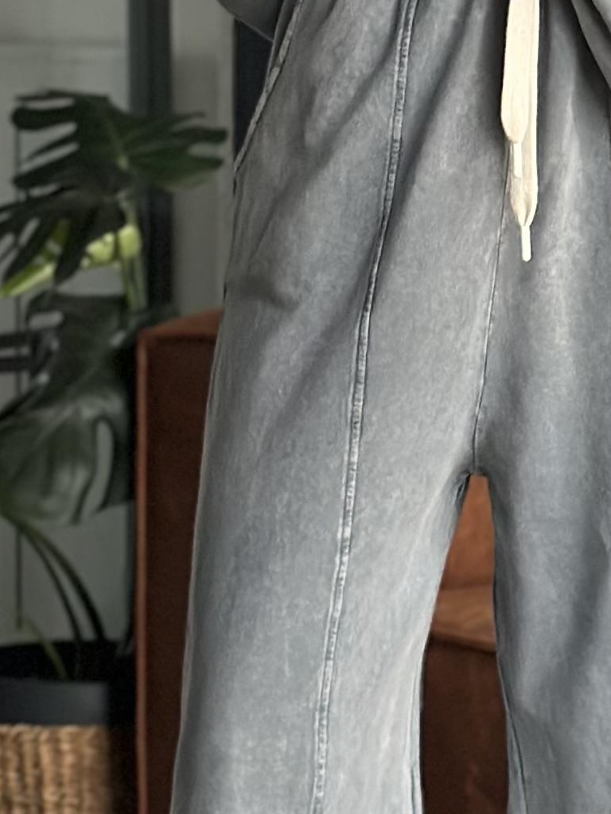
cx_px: 464
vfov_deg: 10.4
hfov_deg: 7.8
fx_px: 4448
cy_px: 72
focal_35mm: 189
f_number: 1.78
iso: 400
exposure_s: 1/40
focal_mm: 6.86
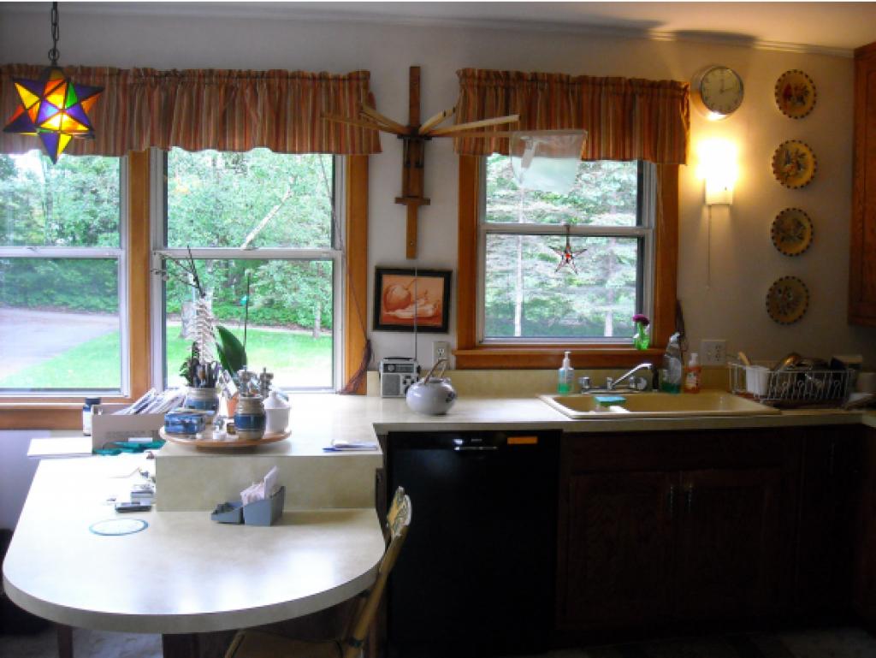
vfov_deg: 40.7
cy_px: 329
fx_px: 886
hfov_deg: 52.6
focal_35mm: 35
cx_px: 438
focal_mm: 5.7
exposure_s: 1/201
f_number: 2.8
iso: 400
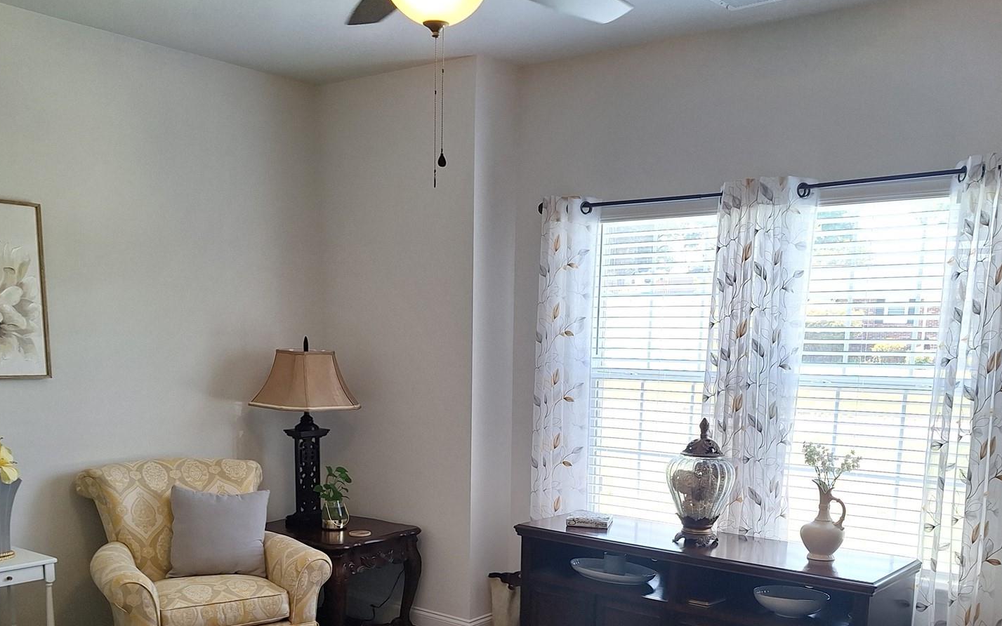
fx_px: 956
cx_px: 529
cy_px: 514
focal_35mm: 35
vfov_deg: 35.0
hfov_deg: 55.3
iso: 40
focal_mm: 5.54
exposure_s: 1/60
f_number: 1.8
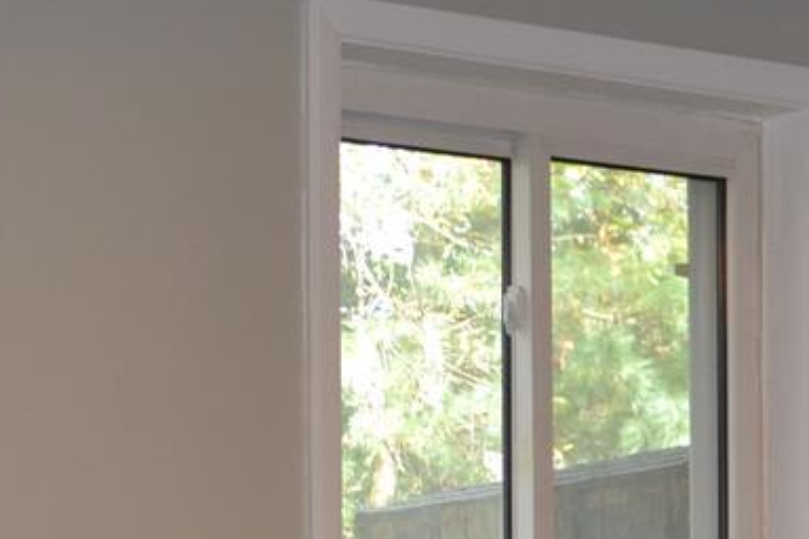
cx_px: 476
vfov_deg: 7.6
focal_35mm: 176
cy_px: 986
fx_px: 3955
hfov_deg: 11.7
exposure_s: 1/60
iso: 400
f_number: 4
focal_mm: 22
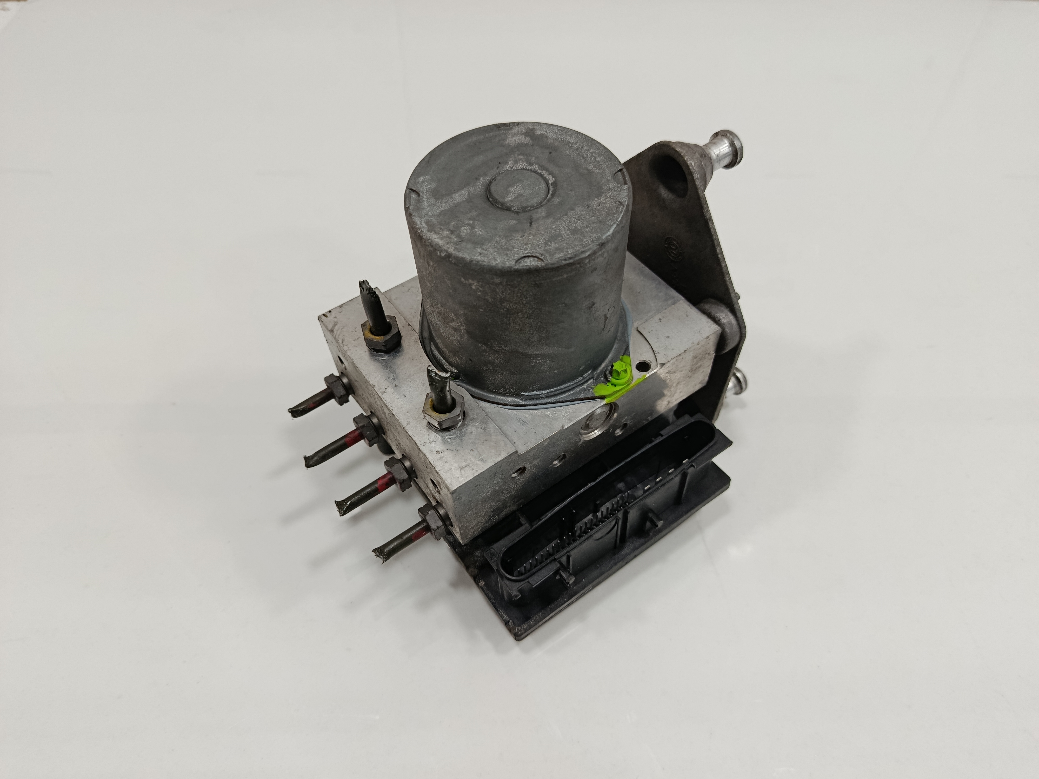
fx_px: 720
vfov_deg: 56.8
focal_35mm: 24
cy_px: 390
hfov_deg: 71.6
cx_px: 520
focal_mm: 5.24
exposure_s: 1/100
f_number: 1.7
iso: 958
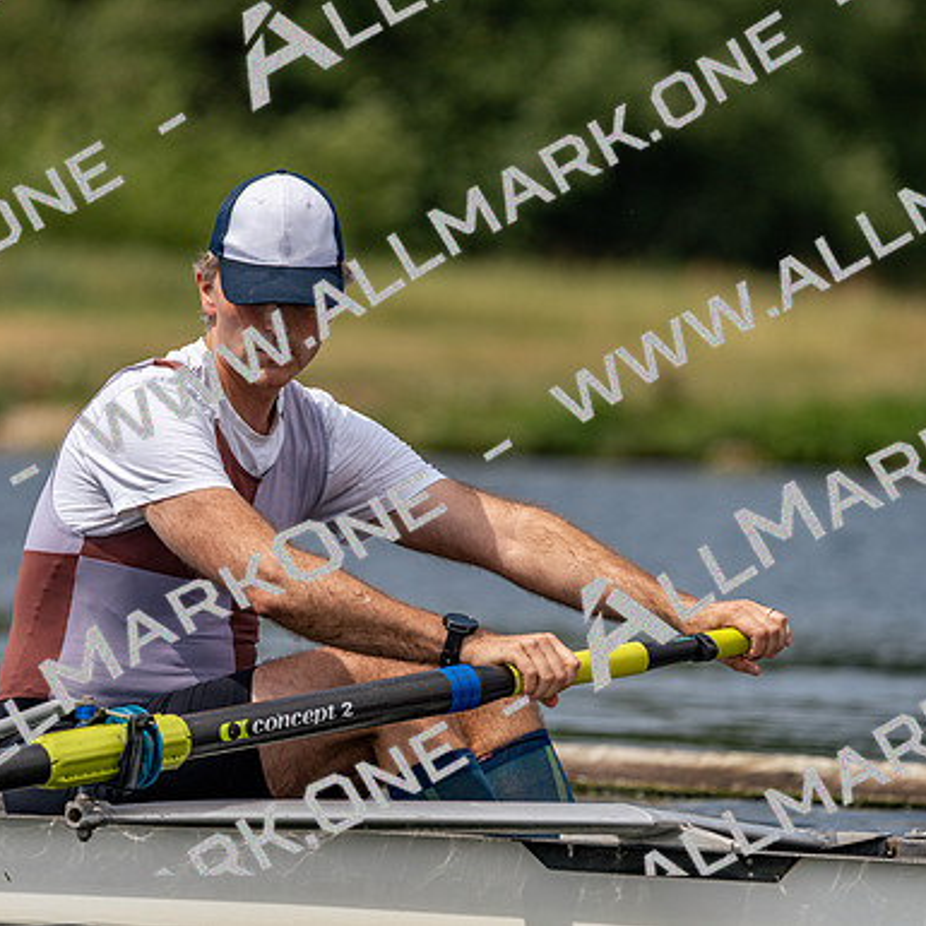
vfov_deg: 3.5
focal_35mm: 501
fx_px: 15163
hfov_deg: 3.5
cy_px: 463
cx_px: 375
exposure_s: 1/1600
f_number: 6.3
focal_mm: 391
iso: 200
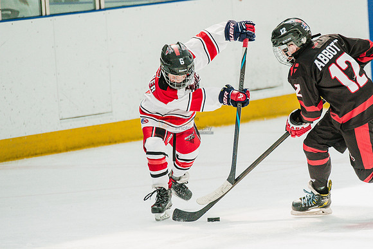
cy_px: 158
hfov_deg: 4.4
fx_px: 4837
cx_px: 239
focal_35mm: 467
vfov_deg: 2.9
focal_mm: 300
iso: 1600
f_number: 4
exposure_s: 1/2000
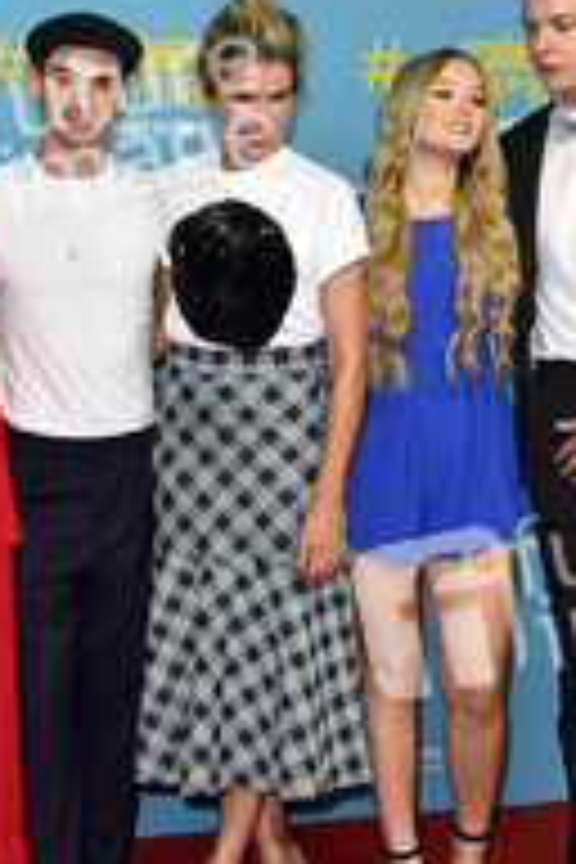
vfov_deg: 20.4
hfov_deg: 13.7
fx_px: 2400
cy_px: 369
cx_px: 176
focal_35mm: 100
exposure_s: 1/160
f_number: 5.6
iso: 640
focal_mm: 48
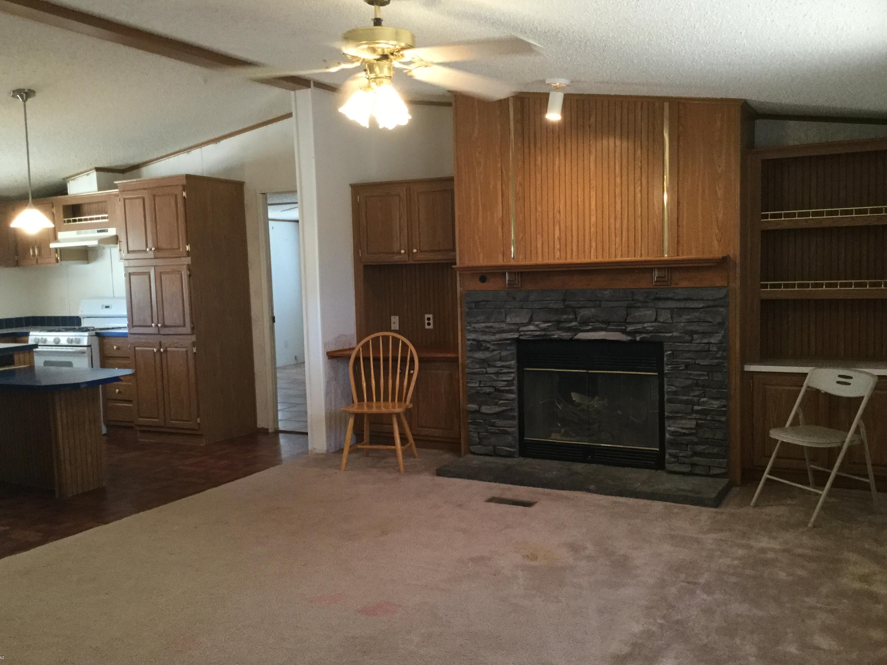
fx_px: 820
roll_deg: +1.7
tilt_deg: -3.7
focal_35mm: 32
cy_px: 336
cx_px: 433
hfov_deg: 56.8
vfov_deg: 44.2
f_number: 2.4
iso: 125
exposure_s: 1/30
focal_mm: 3.3
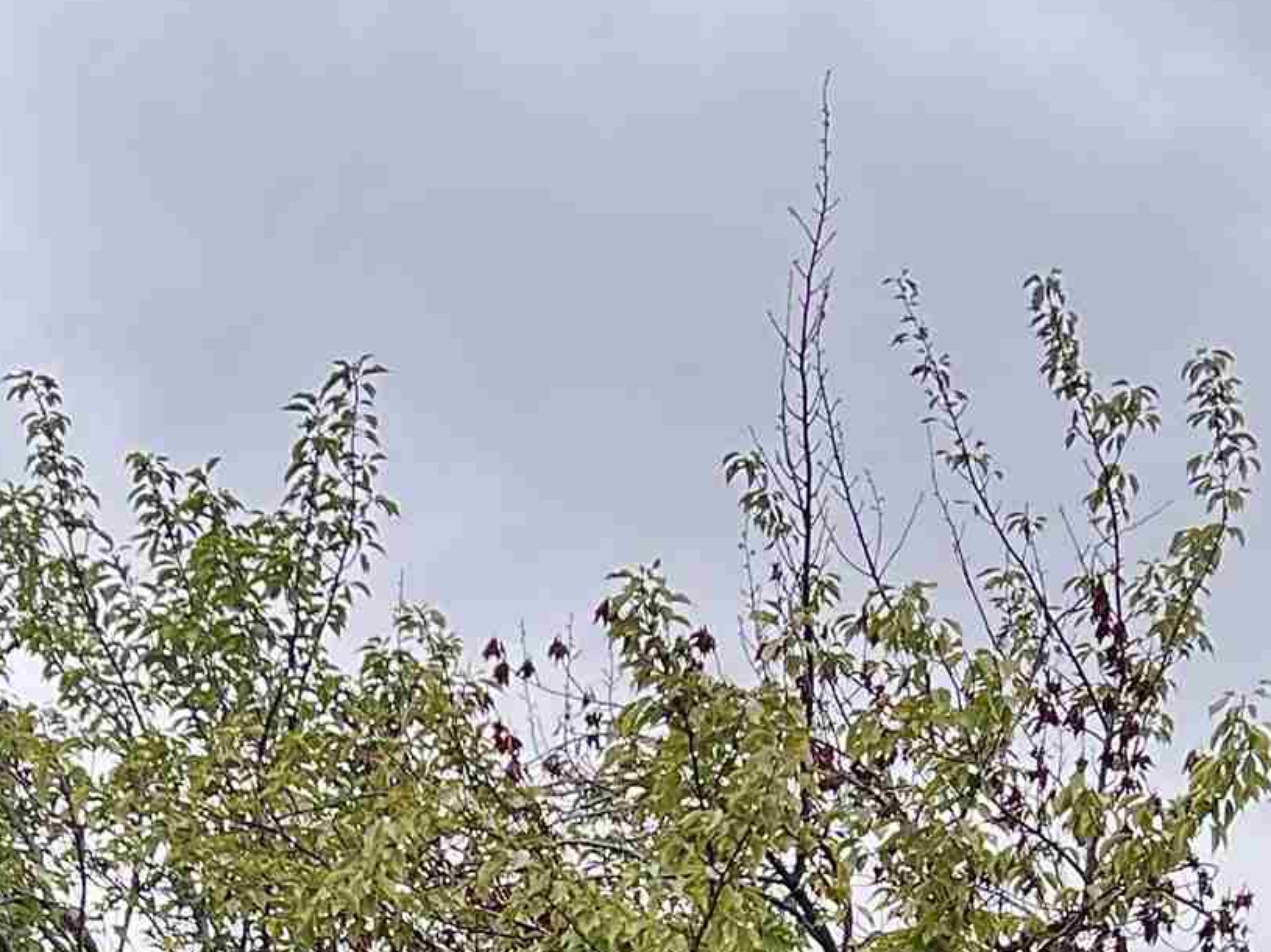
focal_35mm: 98
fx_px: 3598
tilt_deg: +5.5
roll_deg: -2.1
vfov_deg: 14.3
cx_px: 288
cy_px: 1310
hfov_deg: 19.9
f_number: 1.5
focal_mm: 5.7
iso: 50
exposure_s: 1/3460
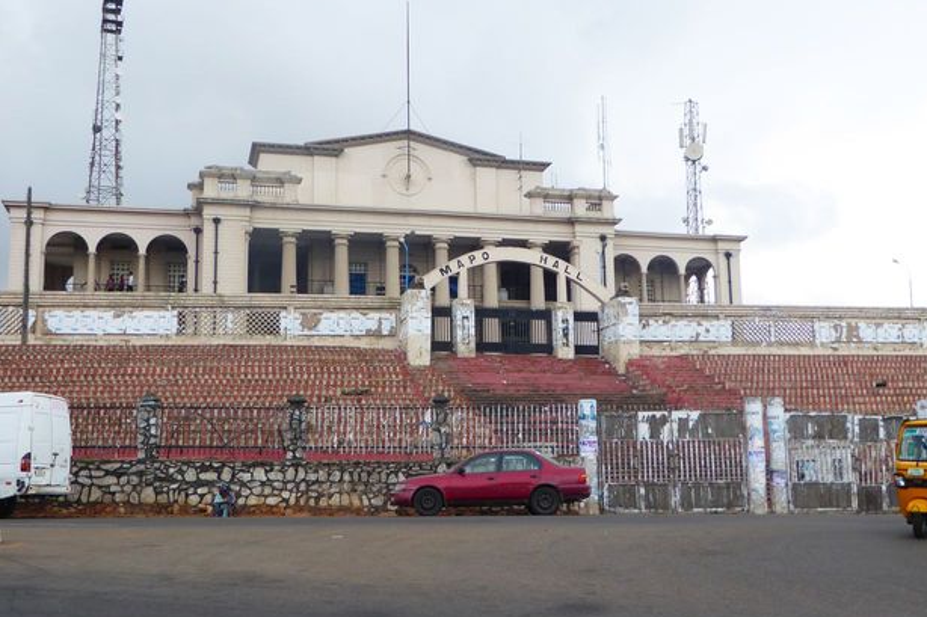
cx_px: 506
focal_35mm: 42
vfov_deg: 31.9
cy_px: 318
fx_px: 1081
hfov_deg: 46.4
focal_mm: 5.4
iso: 80
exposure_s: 1/250
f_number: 3.5
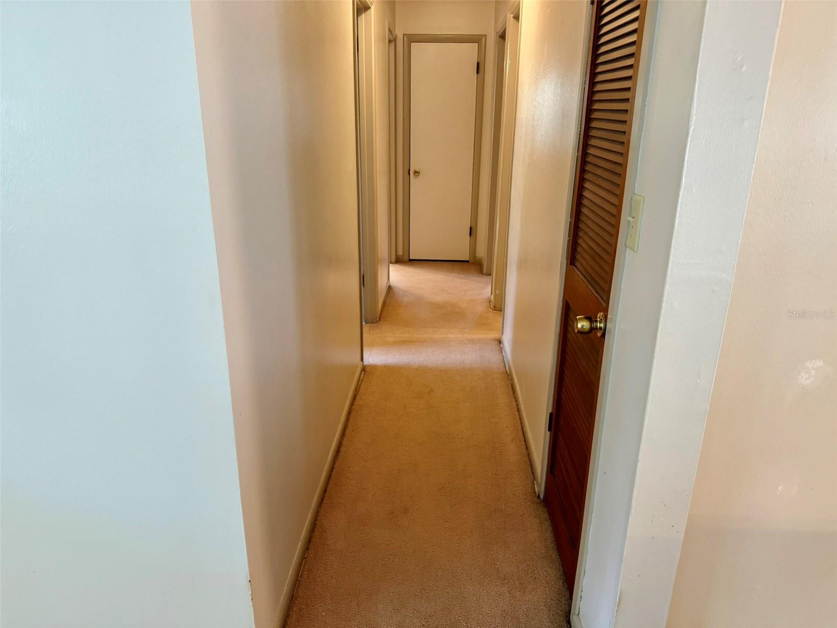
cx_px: 418
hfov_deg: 71.6
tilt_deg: -19.3
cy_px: 314
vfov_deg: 56.8
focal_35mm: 24
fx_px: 580
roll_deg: +0.1
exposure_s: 1/60
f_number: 1.78
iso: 320
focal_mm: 6.76
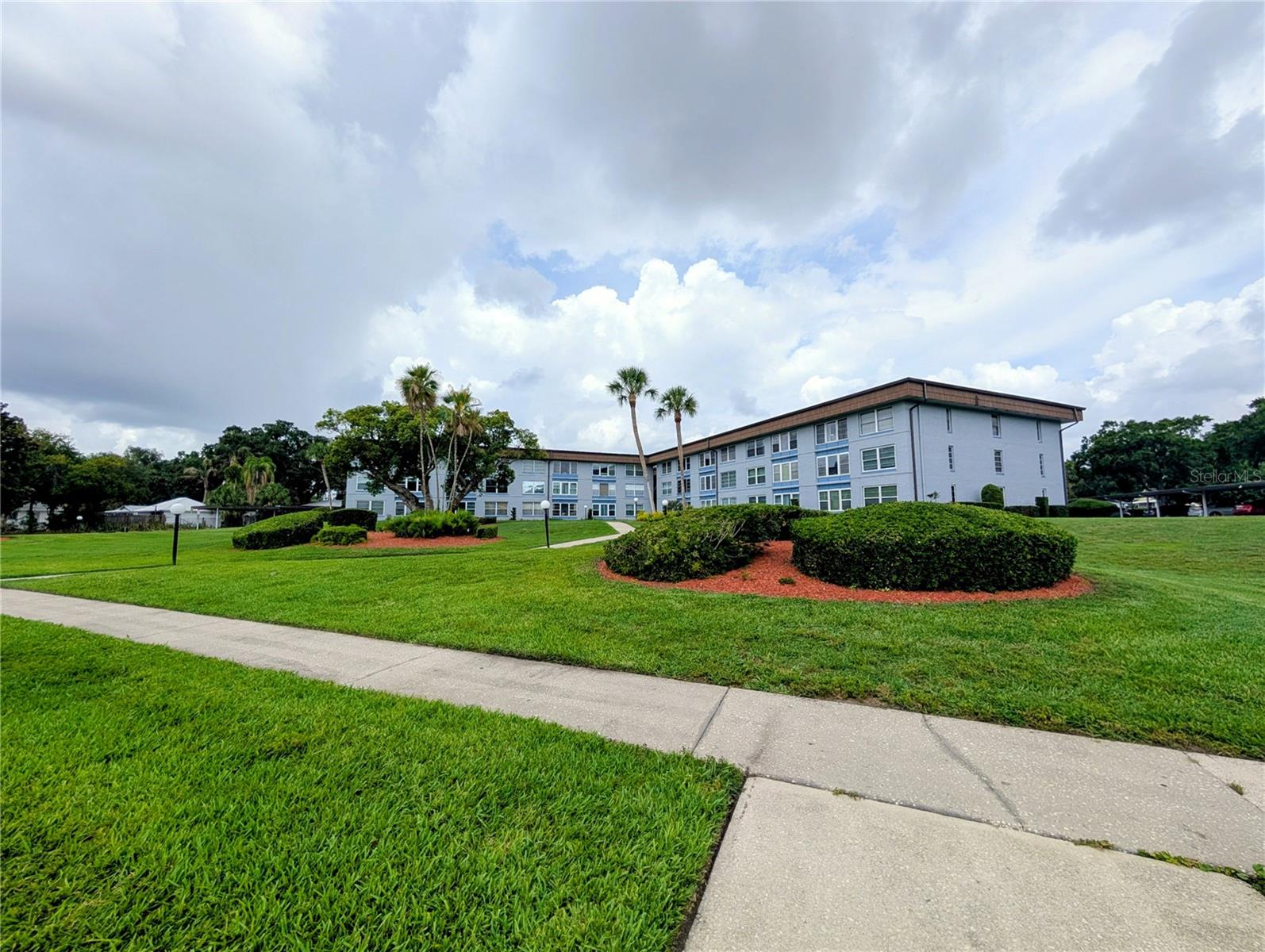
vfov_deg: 94.6
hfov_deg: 110.5
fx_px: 439
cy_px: 476
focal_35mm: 12
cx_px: 632
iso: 55
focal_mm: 2.02
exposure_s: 1/3663
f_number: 1.7
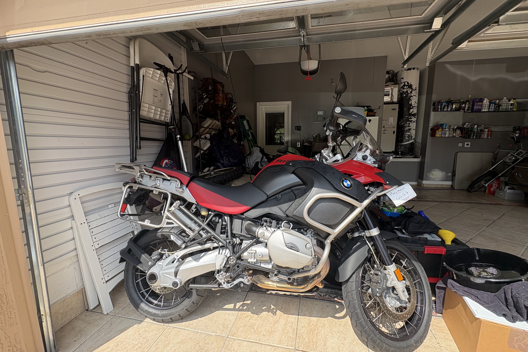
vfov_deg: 77.3
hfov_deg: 100.4
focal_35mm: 15
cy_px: 177
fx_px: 220
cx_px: 272
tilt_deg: -8.5
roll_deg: -0.3
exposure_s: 1/556
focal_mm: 2.22
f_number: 2.2
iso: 64
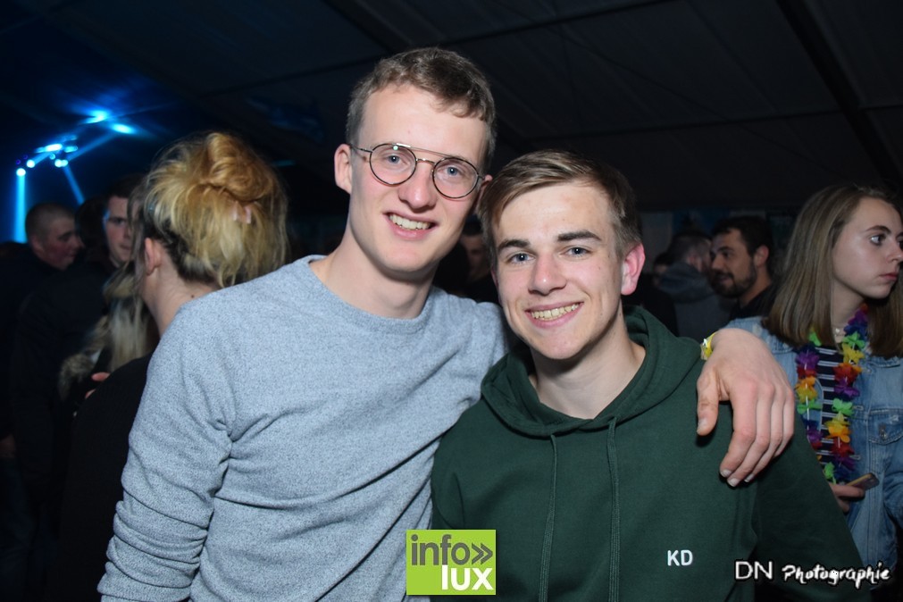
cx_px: 452
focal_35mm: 36
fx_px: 903
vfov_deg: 36.9
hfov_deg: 53.1
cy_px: 301
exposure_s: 1/40
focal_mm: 24
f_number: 4
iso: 1600
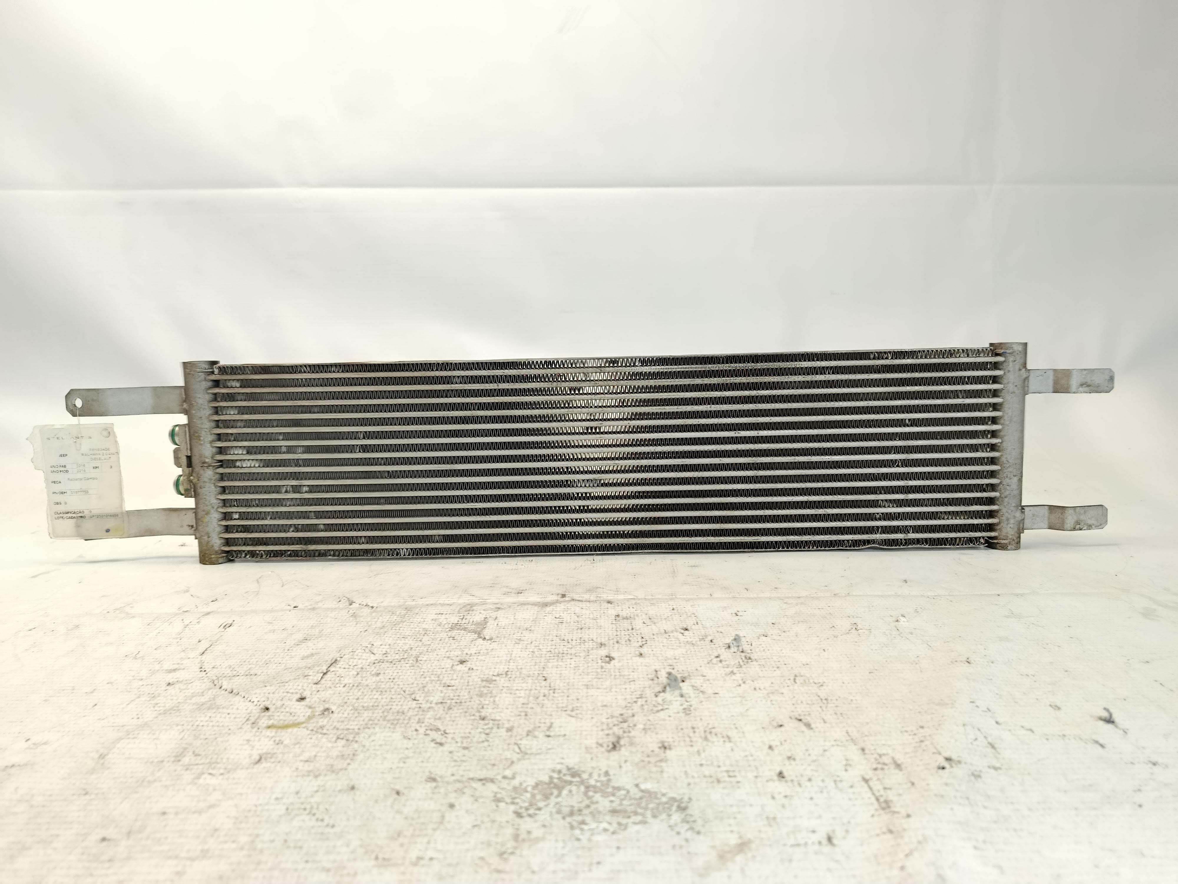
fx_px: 817
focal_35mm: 24
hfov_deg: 71.6
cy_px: 442
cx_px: 589
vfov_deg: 56.8
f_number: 1.7
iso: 523
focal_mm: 5.24
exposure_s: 1/120
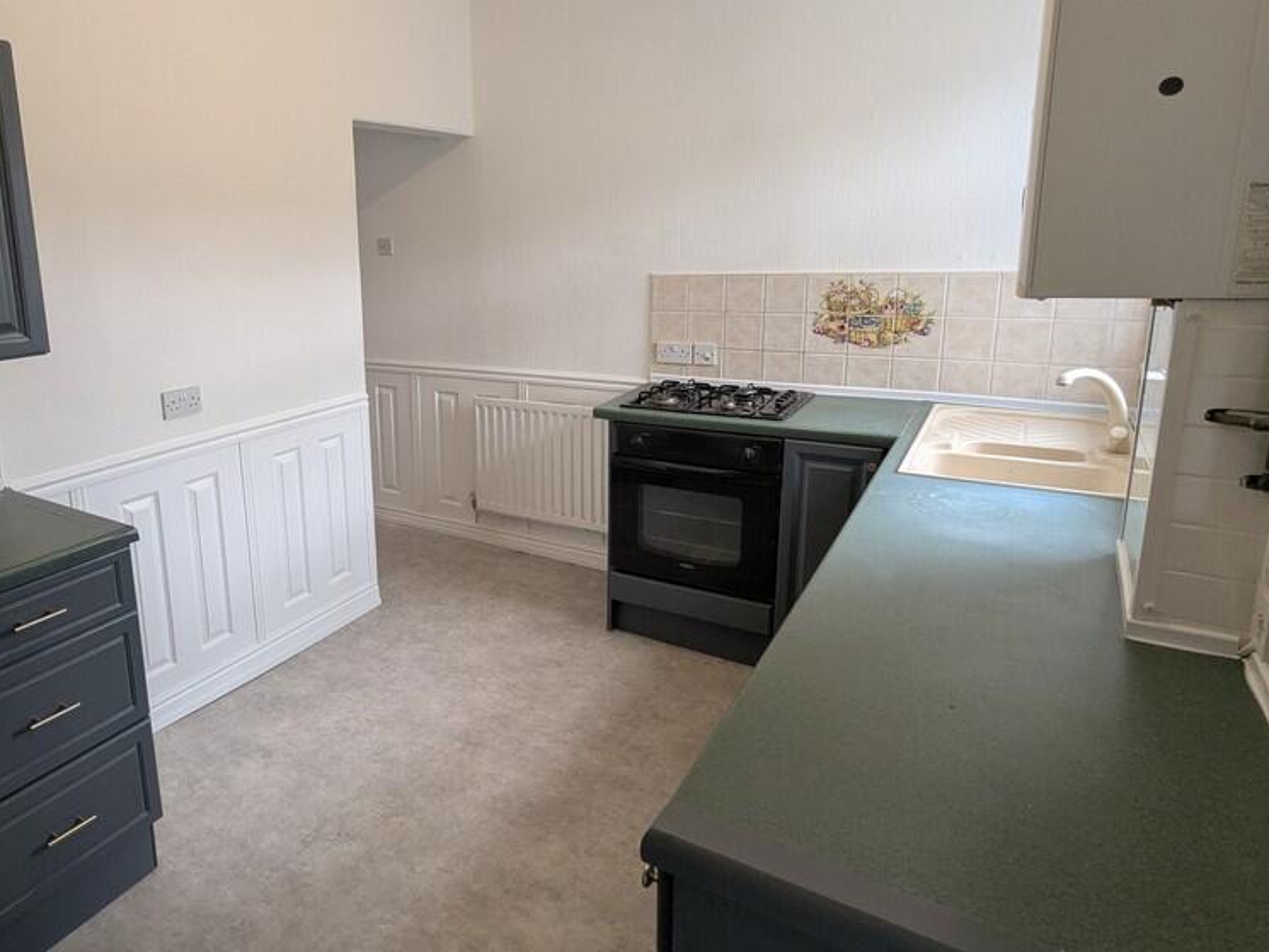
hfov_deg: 73.7
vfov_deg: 60.8
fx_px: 807
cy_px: 407
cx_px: 407
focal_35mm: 22
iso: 73
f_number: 2.2
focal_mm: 2.35
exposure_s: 1/100
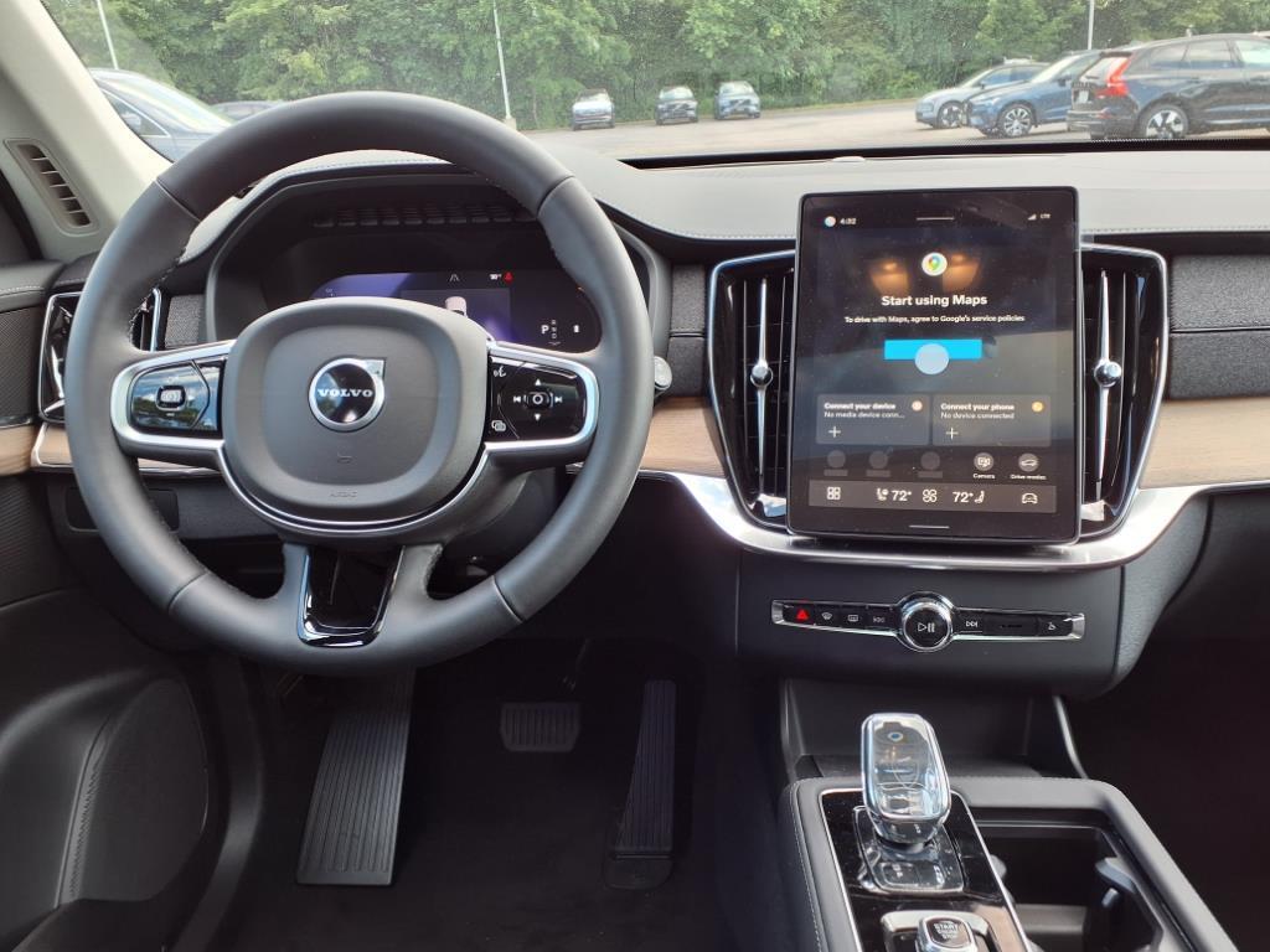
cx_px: 635
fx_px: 991
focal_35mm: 27
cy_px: 476
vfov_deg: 51.4
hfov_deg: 65.3
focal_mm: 3.58
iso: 64
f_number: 1.9
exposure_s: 1/120
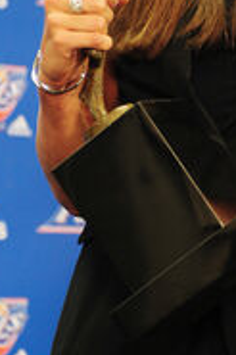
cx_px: 246
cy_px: 79
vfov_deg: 10.3
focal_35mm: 199
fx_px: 1960
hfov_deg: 6.9
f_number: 4
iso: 1600
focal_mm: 70
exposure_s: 1/125
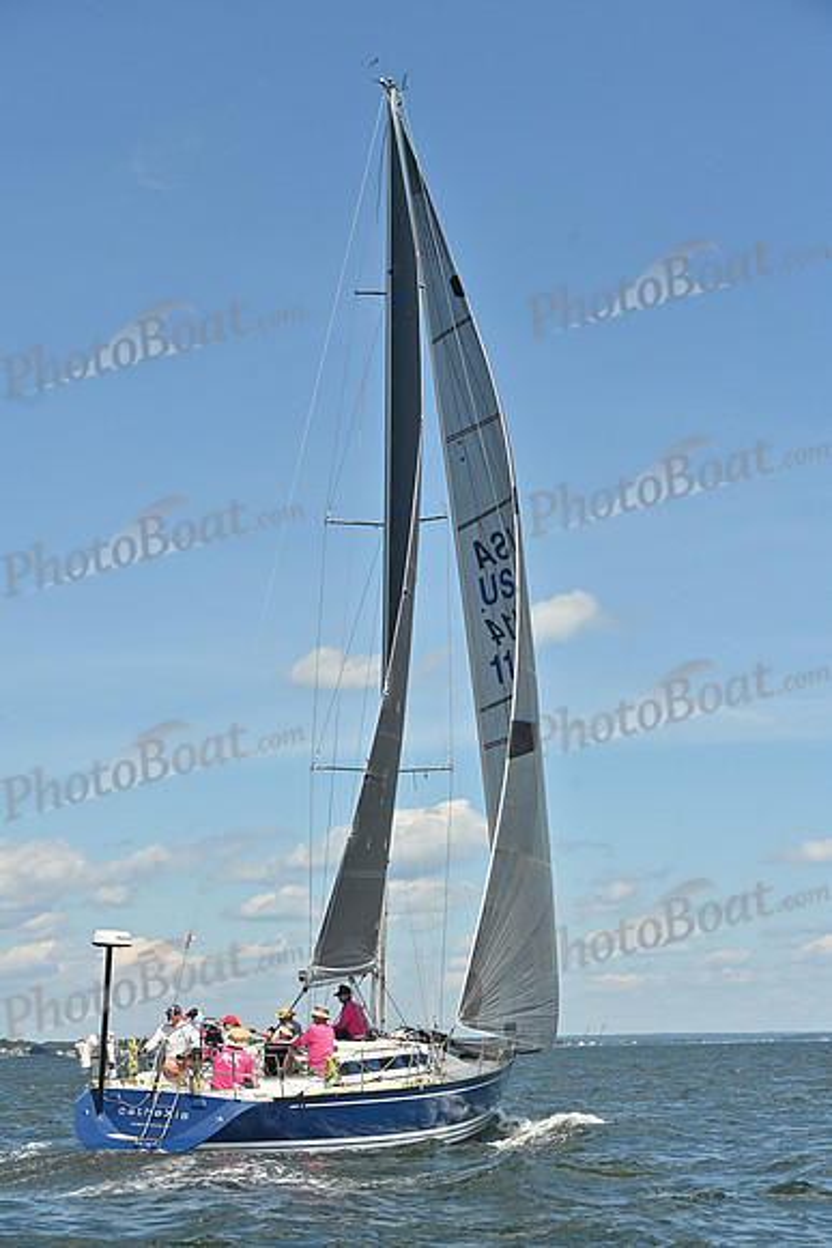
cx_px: 416
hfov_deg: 19.5
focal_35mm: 70
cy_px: 624
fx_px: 2425
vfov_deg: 28.8
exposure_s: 1/1250
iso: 250
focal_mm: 70
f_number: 9
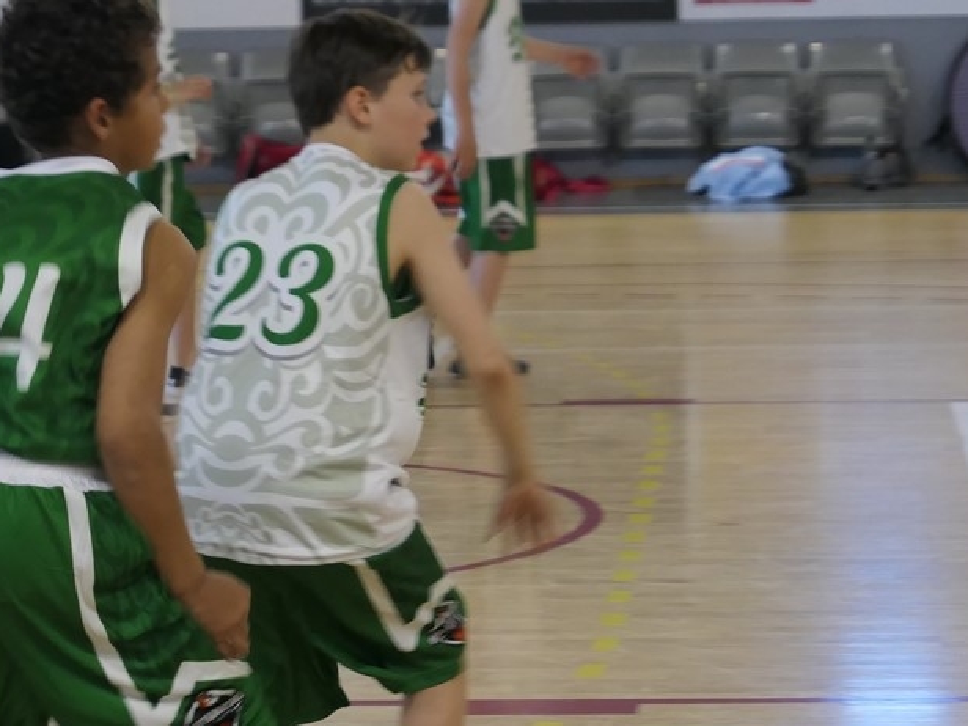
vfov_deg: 9.2
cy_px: 350
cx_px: 487
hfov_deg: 12.2
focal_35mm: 162
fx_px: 4530
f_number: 2.8
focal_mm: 26.4
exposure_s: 1/125
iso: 640
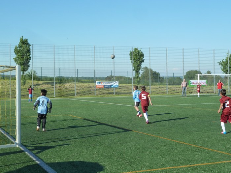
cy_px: 86
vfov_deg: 24.8
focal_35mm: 59
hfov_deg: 32.7
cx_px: 116
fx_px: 394
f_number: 3.9
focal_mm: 9.7
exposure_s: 1/500
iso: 125
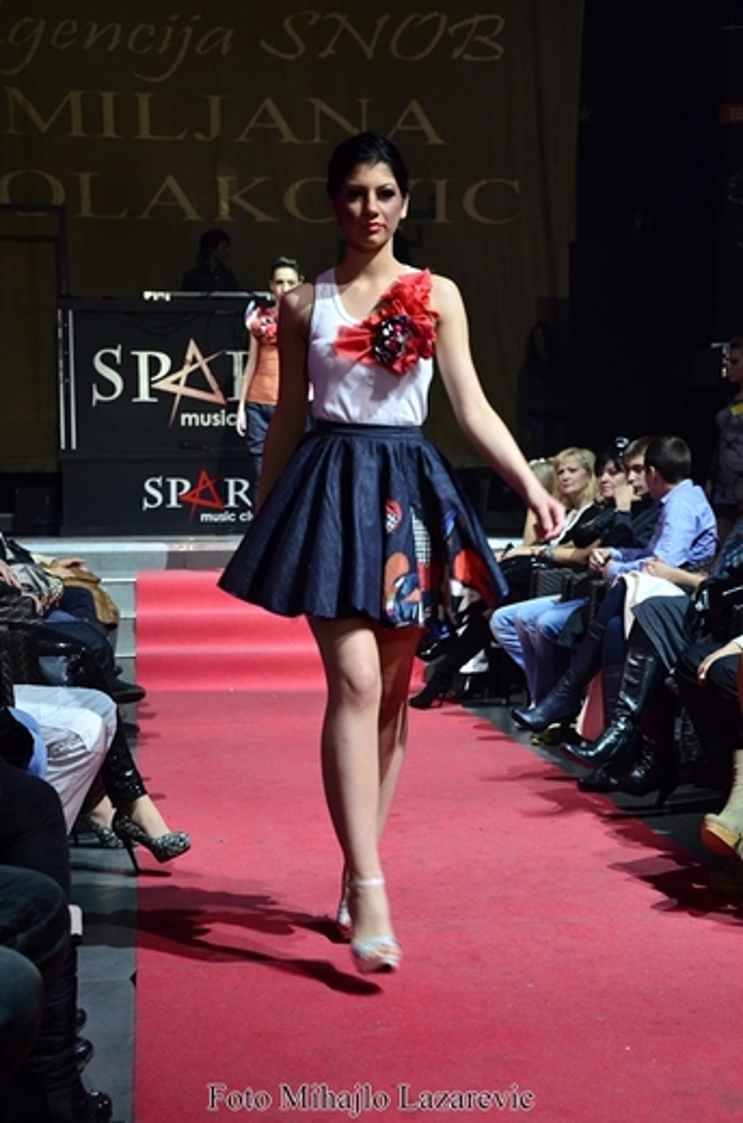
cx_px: 372
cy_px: 562
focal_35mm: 63
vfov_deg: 32.0
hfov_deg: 21.5
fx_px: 1961
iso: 1000
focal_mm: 42
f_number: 5.6
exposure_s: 1/80
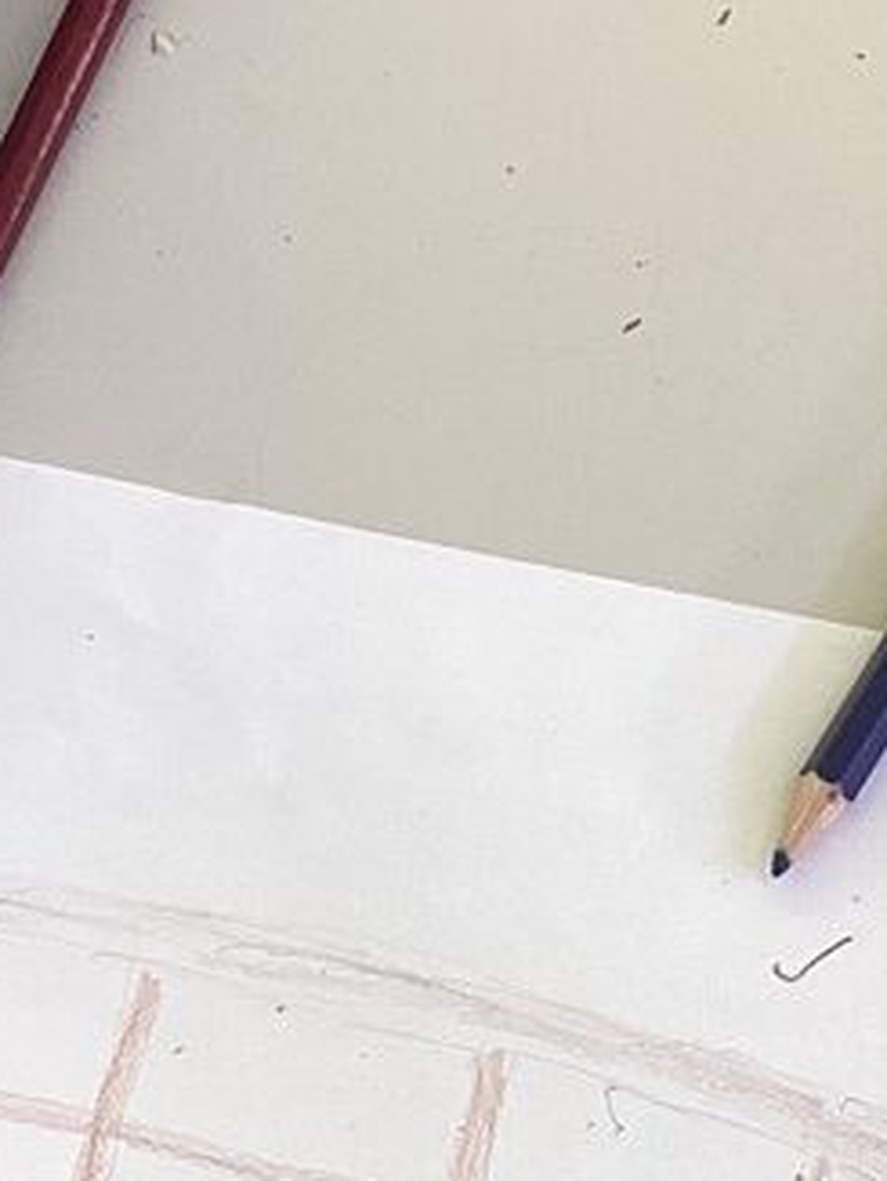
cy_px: 1264
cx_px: 130
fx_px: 3890
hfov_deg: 12.9
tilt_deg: -73.3
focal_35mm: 114
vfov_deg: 16.8
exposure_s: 1/100
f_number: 2.4
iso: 64
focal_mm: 3.3
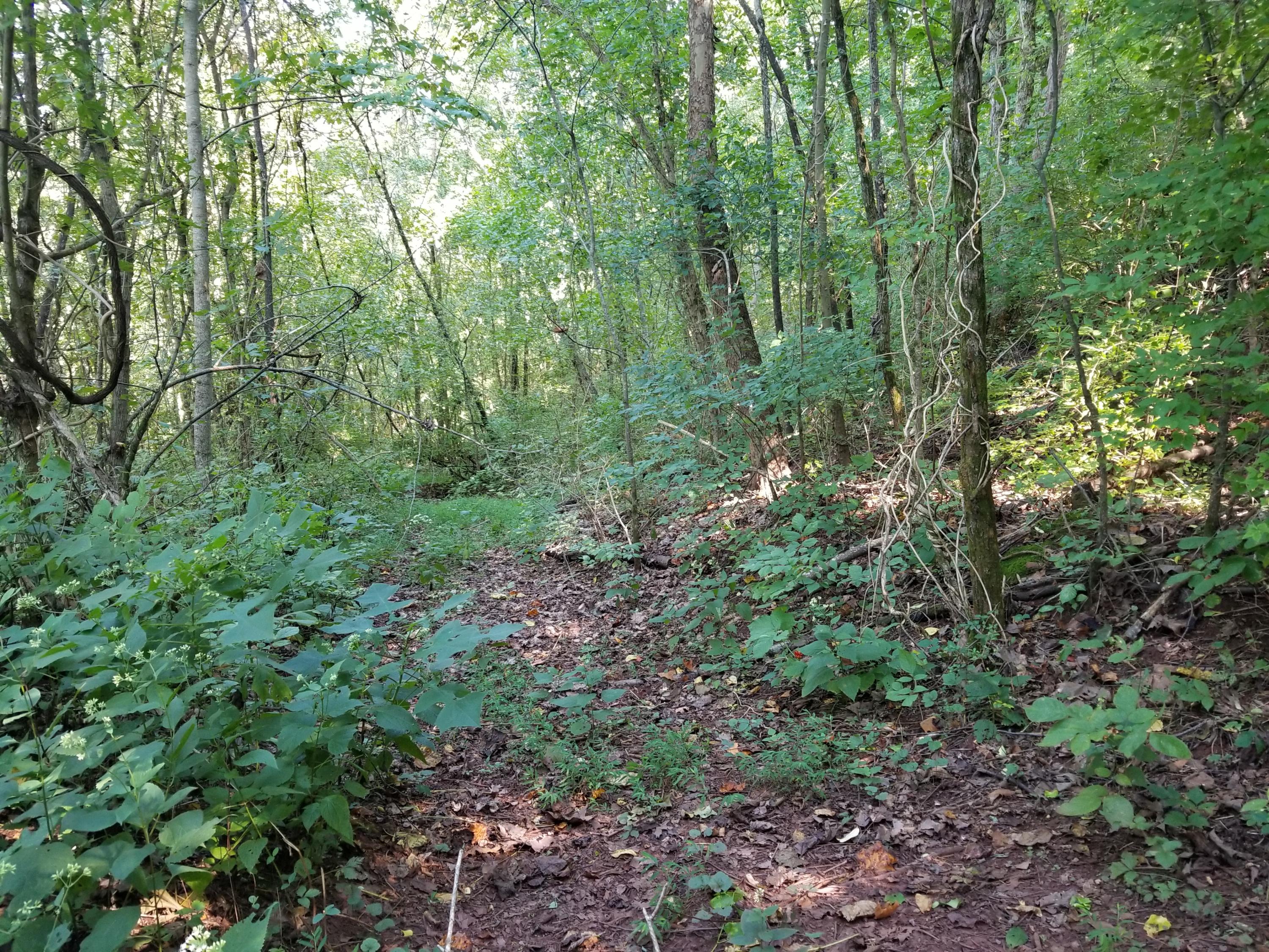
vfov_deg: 53.1
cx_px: 634
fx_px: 953
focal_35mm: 26
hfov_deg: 67.3
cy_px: 476
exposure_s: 1/30
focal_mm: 4.3
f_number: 1.7
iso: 160
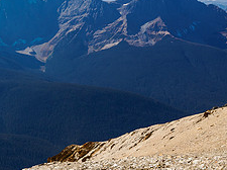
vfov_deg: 23.6
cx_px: -31
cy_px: 84
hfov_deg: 28.1
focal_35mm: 62
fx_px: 406
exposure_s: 1/400
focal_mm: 12
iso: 200
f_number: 8
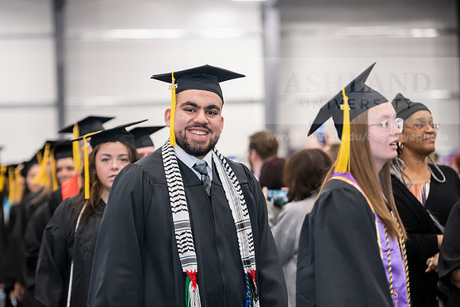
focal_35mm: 120
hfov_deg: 17.1
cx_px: 230
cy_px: 154
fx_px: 1534
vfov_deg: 11.4
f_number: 3.2
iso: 3200
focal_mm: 120
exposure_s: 1/200
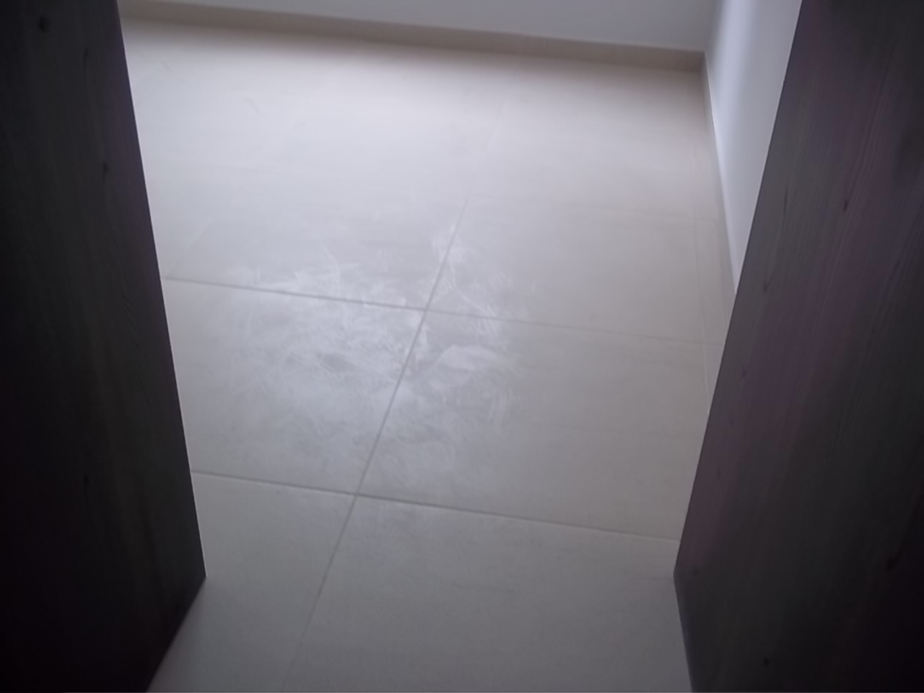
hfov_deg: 51.4
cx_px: 462
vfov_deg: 39.7
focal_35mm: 36
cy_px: 346
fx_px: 961
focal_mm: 6.5
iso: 80
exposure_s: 1/50
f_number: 3.1
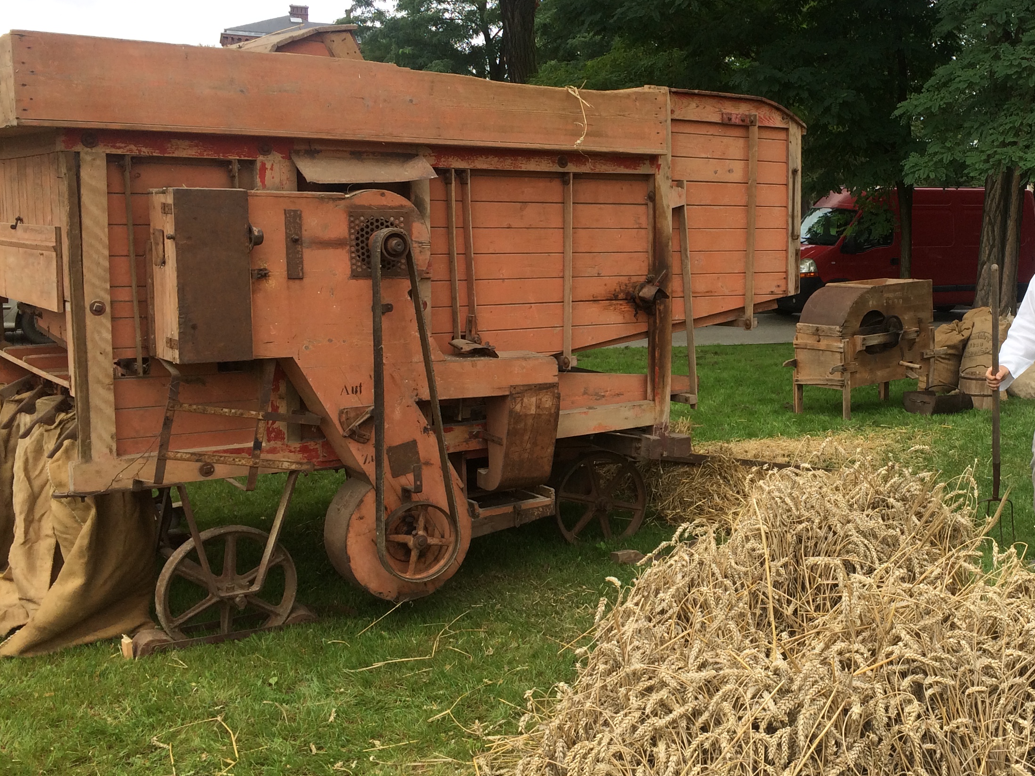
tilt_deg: -9.5
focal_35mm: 43
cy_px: 383
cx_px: 760
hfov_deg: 42.7
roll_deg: -0.5
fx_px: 1286
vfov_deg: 33.6
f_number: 2.2
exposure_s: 1/820
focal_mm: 4.15
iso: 32
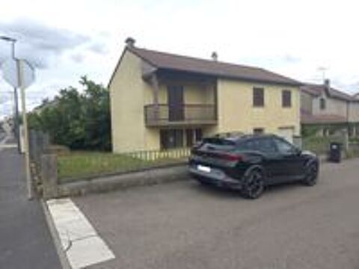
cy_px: 134
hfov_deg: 73.9
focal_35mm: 23
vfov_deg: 58.9
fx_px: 239
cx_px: 180
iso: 12
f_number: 1.7
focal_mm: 6.3
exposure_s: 1/355
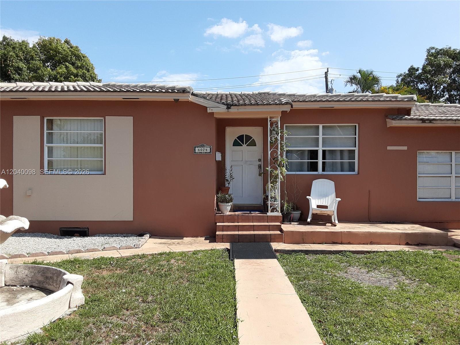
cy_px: 172
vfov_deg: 51.4
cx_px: 230
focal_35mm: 27
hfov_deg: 65.3
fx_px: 359
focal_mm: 2.91
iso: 40
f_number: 1.9
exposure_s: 1/1441
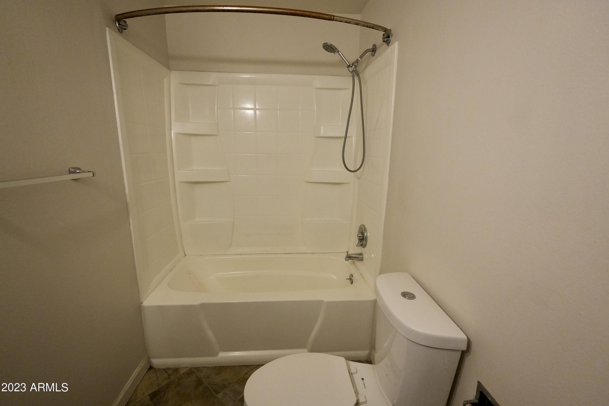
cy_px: 203
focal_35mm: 16
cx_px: 304
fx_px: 266
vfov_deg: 74.6
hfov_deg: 97.6
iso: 1600
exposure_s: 1/160
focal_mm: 10.5
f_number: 4
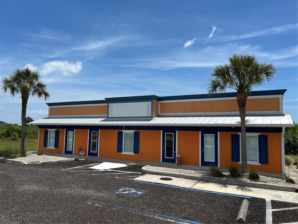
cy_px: 112
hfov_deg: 67.3
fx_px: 224
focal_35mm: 26
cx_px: 149
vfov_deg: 53.1
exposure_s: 1/5587
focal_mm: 5.7
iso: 50
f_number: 1.5
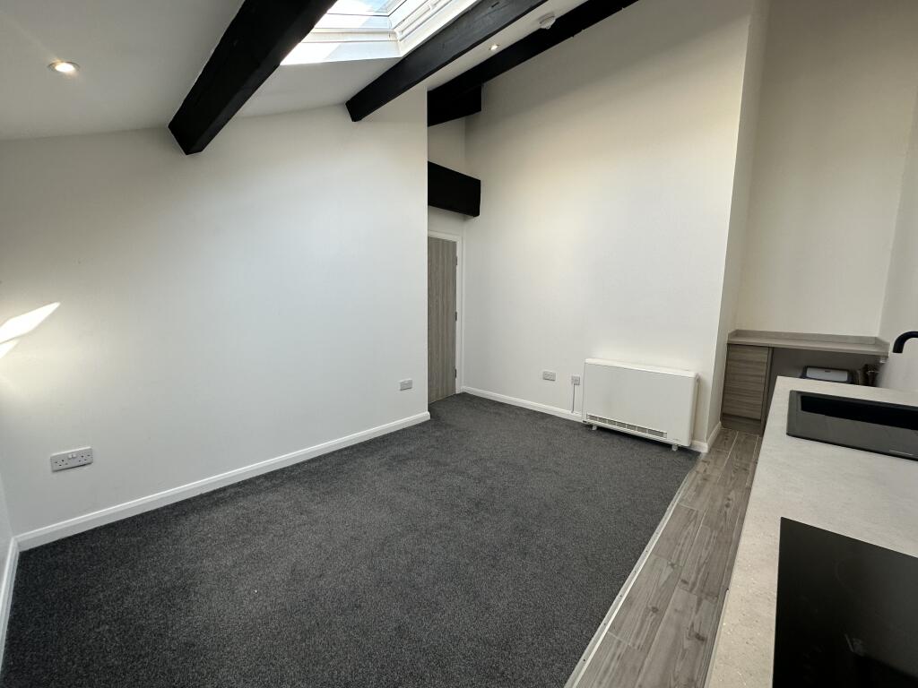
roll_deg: -1.0
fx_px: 371
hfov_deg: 102.1
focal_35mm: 14
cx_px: 459
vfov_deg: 85.7
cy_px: 344
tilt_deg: -7.2
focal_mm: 2.22
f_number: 2.2
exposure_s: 1/99
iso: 64
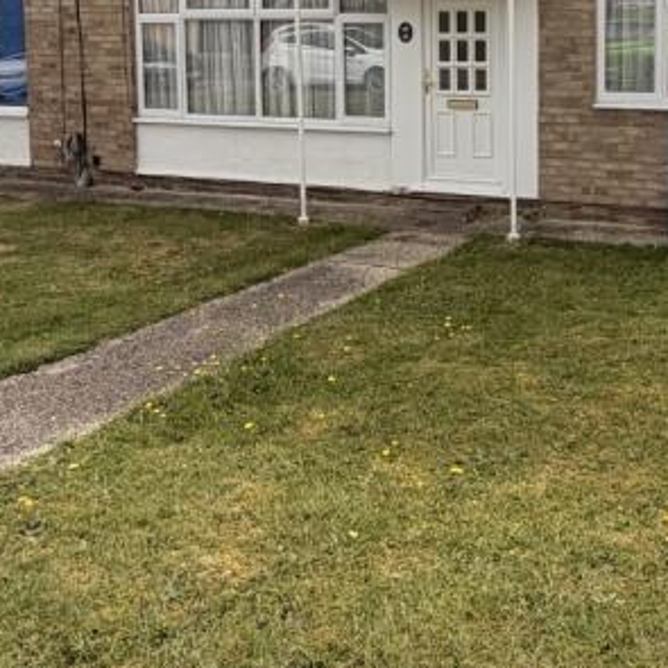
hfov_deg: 38.1
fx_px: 939
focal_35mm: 43
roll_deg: +0.4
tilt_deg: -3.4
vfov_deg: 37.0
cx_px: 509
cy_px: 86
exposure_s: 1/770
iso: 32
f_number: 2.2
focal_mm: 2.22
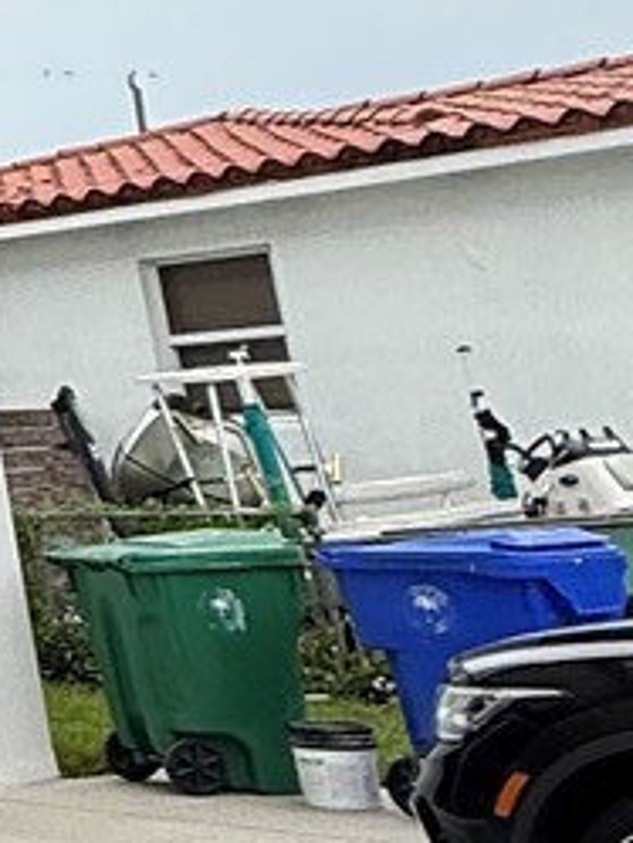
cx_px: -1344
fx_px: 2192
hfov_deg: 10.5
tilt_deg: +12.3
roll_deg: +2.2
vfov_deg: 21.2
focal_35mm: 90
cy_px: 61
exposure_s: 1/809
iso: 64
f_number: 2.2
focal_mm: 2.22
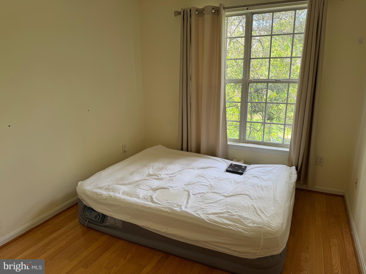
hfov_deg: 71.6
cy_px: 137
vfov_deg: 56.8
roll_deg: +1.3
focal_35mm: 24
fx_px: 254
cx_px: 183
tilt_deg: -14.5
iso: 80
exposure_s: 1/121
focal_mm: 6.76
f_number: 1.78
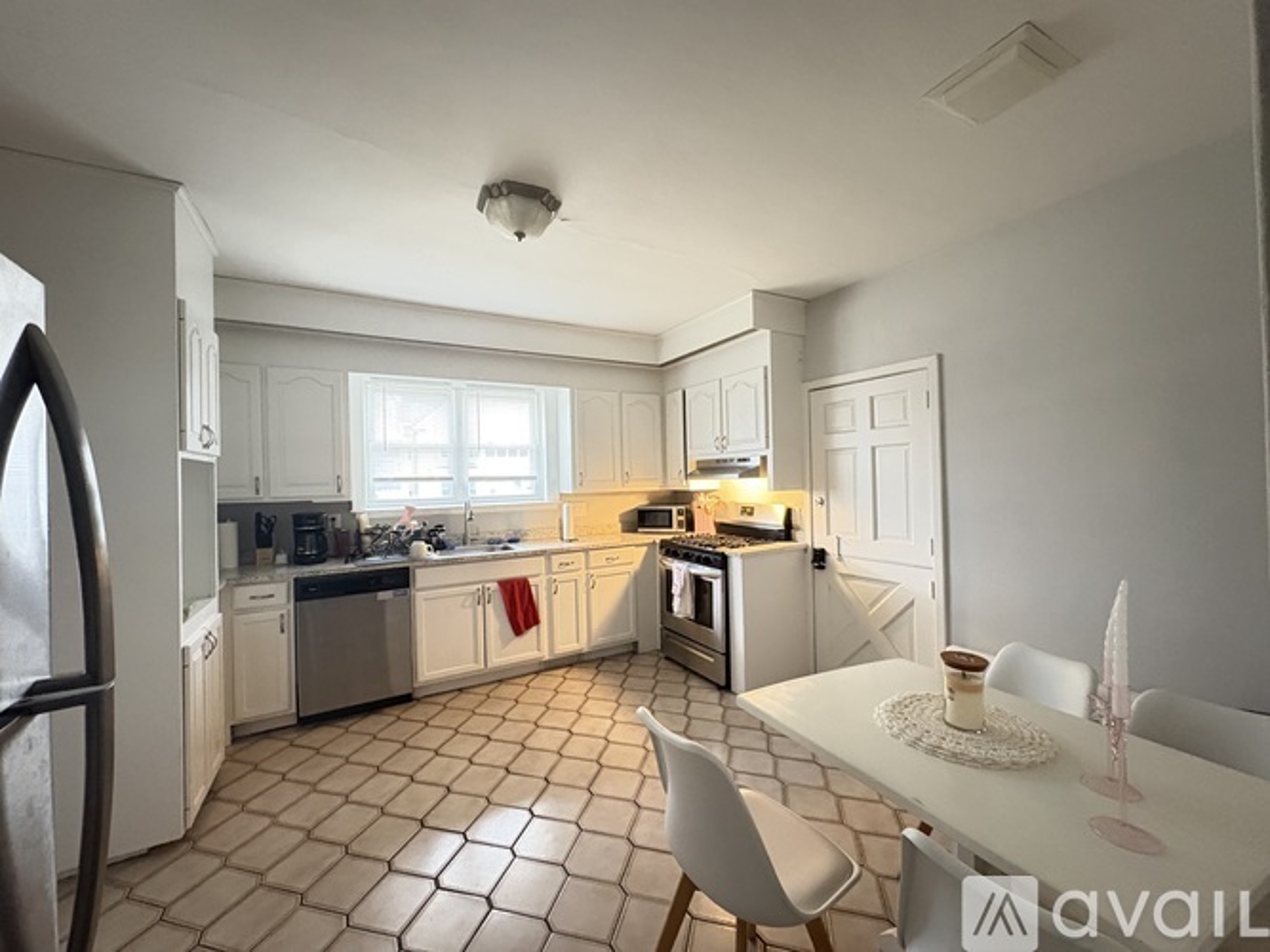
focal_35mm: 14
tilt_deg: +0.6
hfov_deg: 102.1
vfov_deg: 85.7
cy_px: 476
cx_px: 635
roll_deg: +1.3
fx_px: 514
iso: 1250
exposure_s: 1/30
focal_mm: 2.22
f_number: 2.2
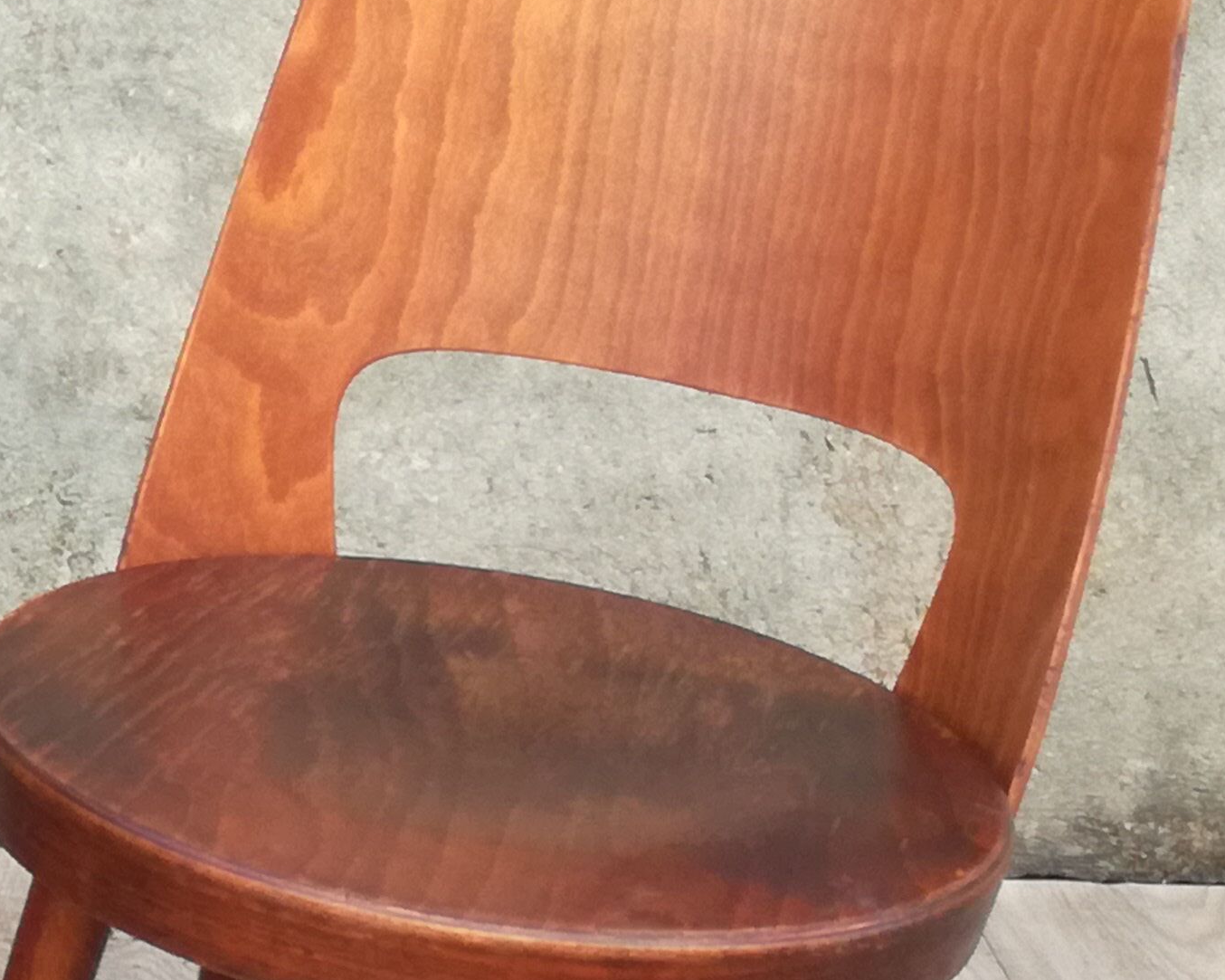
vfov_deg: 18.8
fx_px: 2936
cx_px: -415
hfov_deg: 21.1
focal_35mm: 81
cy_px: 732
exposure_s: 1/147
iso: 50
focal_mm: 3.79
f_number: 2
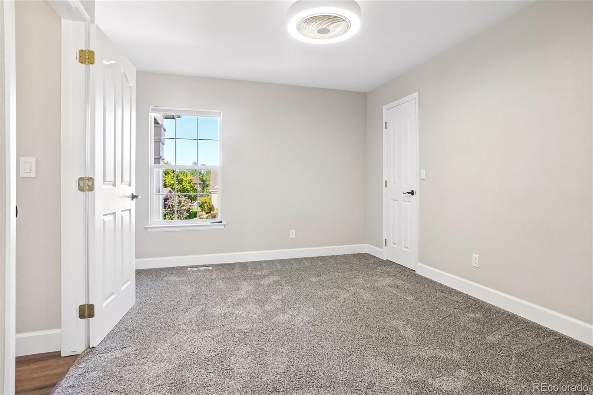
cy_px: 198
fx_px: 296
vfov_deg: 67.4
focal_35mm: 18
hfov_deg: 90.0
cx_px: 296
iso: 400
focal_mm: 12
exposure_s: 1/20
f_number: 8
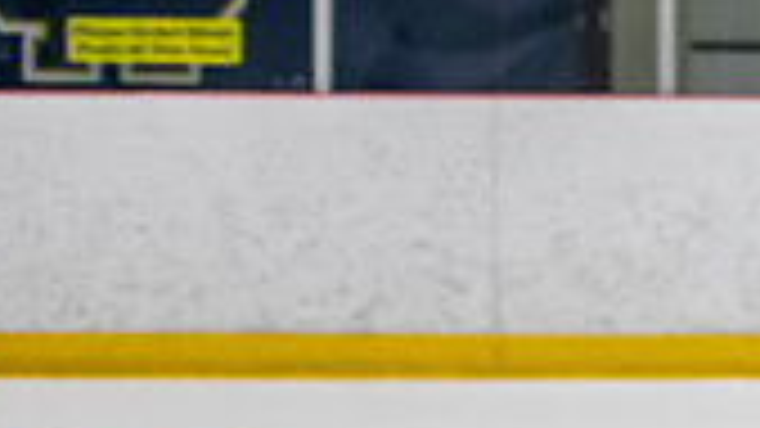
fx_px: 6972
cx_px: 1503
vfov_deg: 3.5
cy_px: 755
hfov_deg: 6.1
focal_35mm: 346
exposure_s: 1/640
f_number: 3.2
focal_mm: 70
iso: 2000
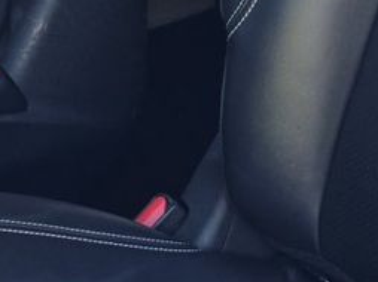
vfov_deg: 10.1
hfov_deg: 13.4
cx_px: -12
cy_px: -24
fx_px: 1582
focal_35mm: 145
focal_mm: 6.5
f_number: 1.4
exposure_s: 1/175
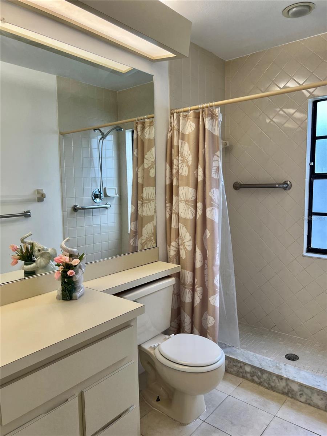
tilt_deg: -6.0
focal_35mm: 26
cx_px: 164
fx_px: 327
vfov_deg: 67.3
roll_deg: +2.3
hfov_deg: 53.1
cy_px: 218
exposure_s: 1/120
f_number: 1.5
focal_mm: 5.7
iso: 40
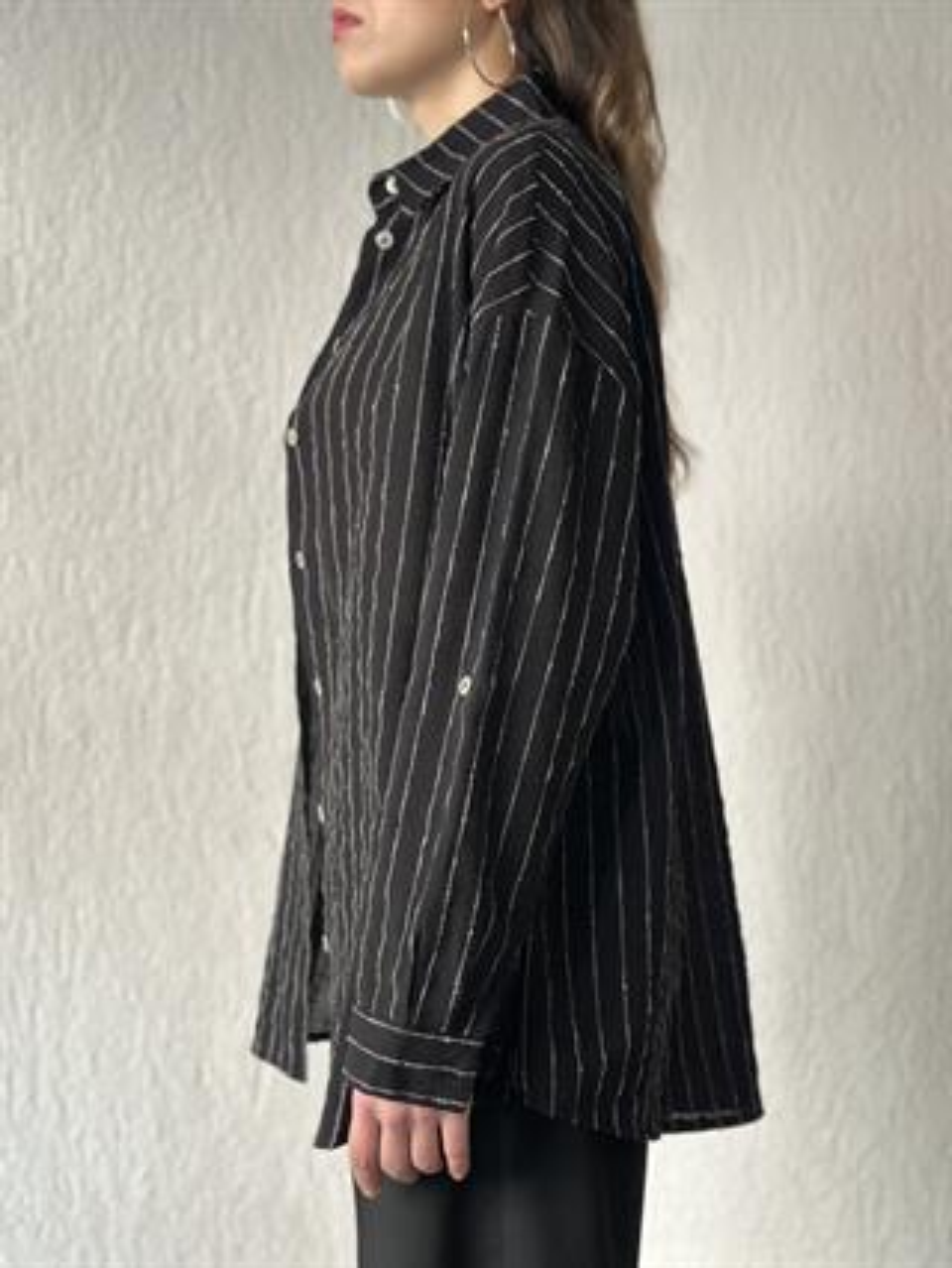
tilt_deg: -0.4
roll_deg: +0.1
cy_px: 634
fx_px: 1758
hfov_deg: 30.3
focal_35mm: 48
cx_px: 476
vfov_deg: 39.6
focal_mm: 6.86
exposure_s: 1/84
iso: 125
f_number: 1.78
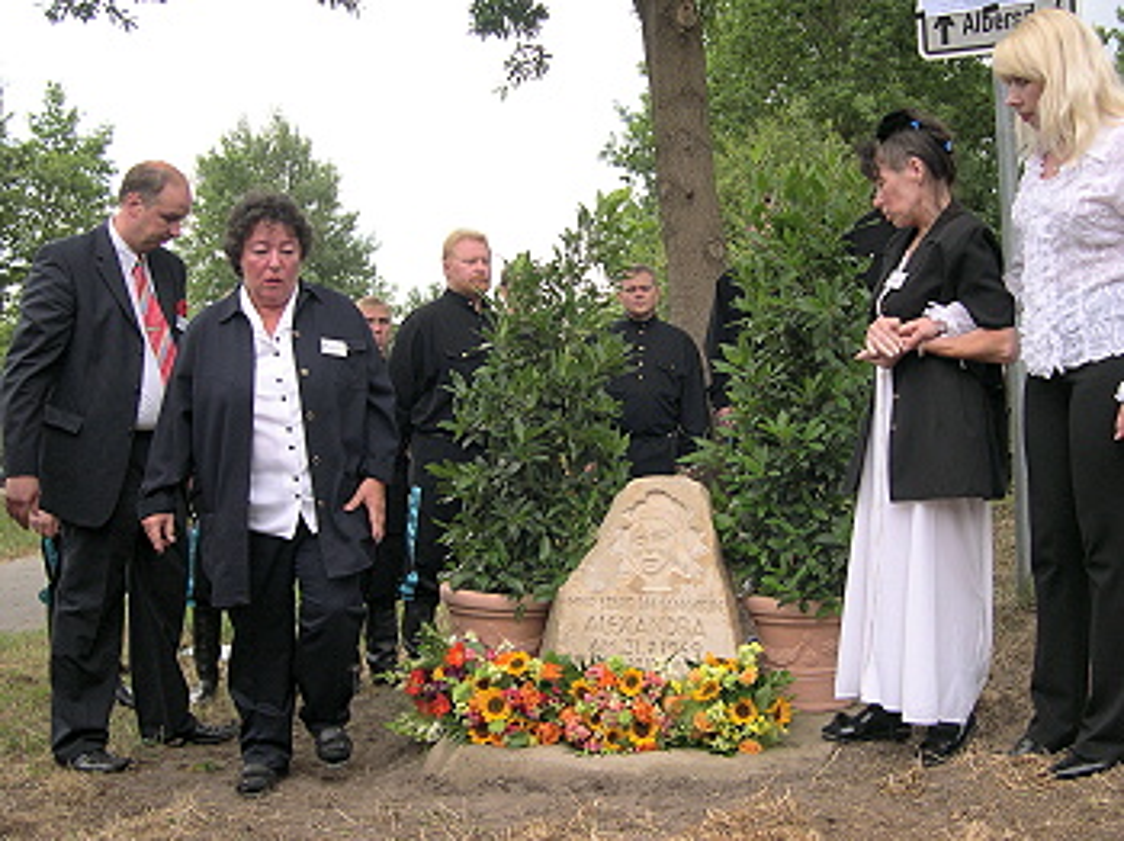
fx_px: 1233
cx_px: 562
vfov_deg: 37.7
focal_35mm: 38
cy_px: 420
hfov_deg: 49.0
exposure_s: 1/354
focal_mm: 8
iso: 100
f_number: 2.8
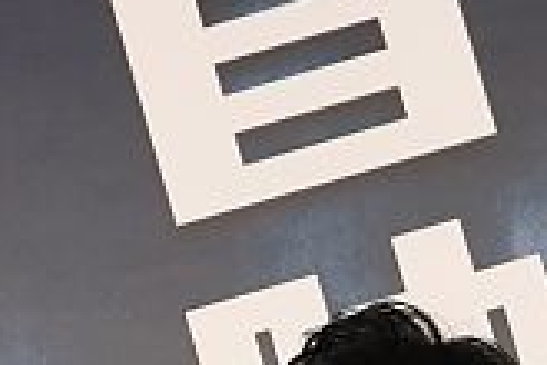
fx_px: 8615
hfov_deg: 3.6
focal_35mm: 567
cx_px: 152
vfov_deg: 2.4
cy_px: 1060
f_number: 6.3
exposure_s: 1/200
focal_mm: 78
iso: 1600
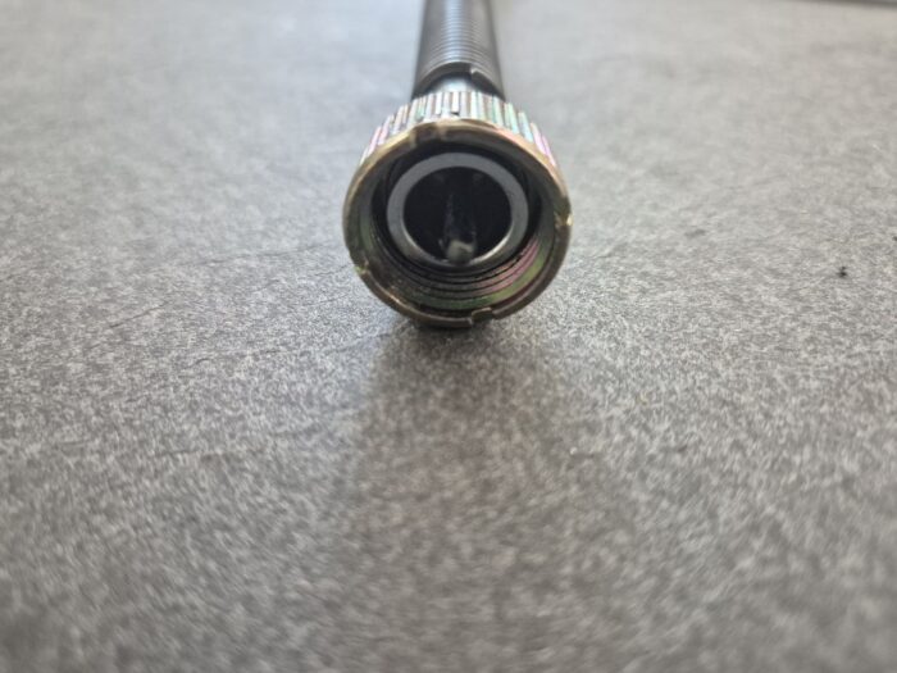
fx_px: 596
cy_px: 336
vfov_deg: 58.9
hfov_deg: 73.9
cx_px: 448
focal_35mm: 23
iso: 2000
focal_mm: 5.4
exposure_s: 1/100
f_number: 1.8
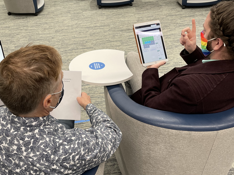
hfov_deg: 47.6
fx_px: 264
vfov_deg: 36.8
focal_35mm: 39
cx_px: 95
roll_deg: +3.4
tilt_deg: -32.4
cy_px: 83
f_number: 1.6
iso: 100
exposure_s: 1/100
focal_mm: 4.2
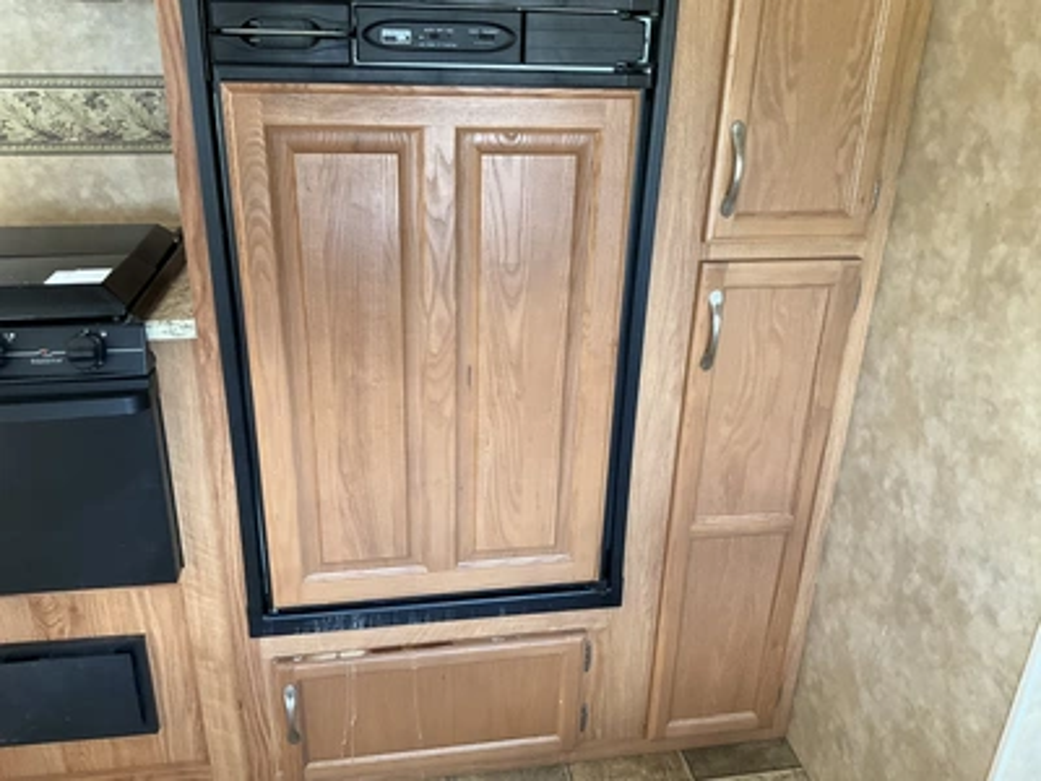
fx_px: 872
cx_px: 520
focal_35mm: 29
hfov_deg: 61.7
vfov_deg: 48.2
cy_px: 390
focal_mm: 3
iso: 125
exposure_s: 1/60
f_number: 1.8
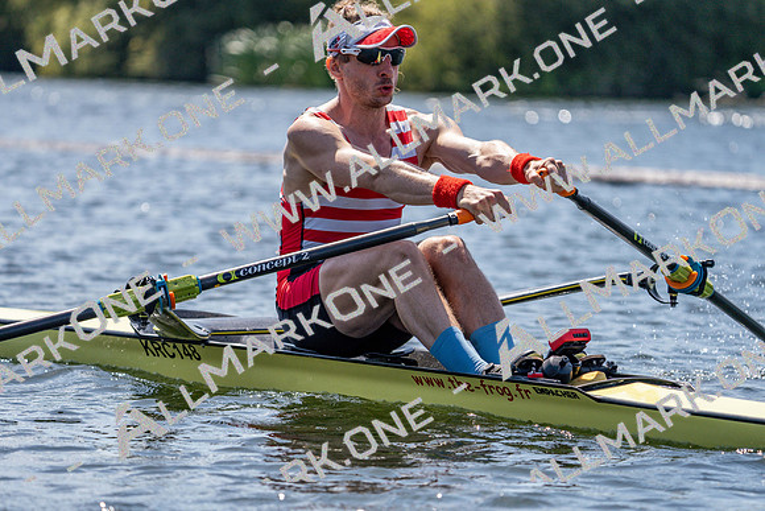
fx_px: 5420
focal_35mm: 255
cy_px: 256
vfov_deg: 5.4
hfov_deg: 8.1
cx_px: 382
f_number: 5.6
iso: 250
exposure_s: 1/2000
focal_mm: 255
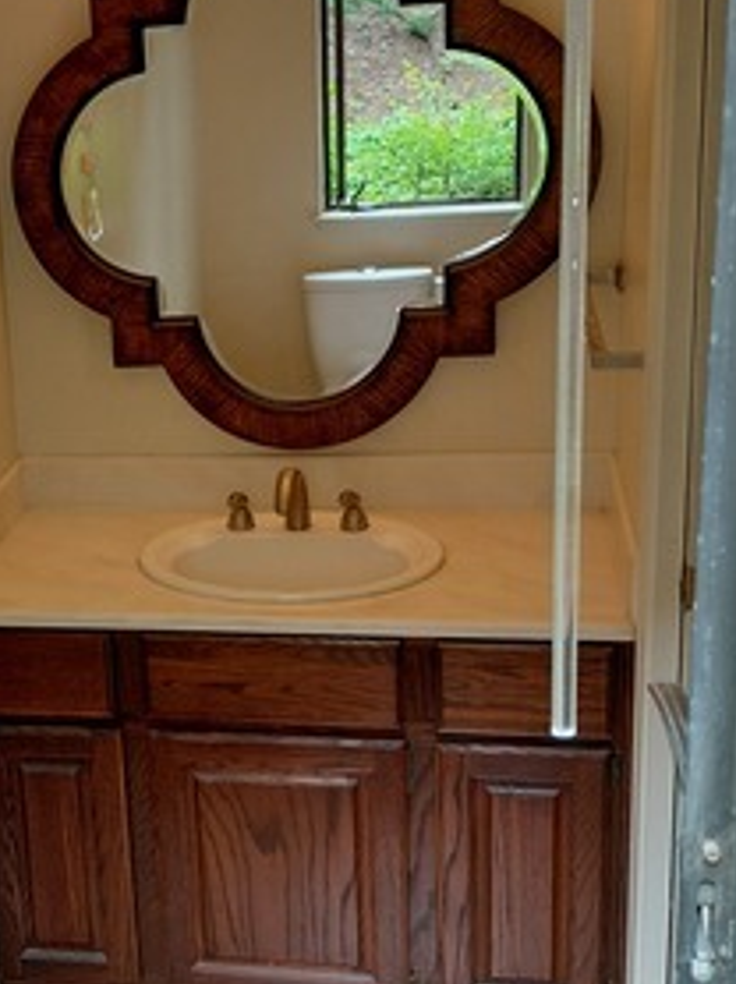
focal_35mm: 60
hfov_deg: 23.5
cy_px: 561
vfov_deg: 32.2
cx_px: 25
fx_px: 1704
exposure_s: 1/120
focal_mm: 4.69
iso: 125
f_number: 1.8
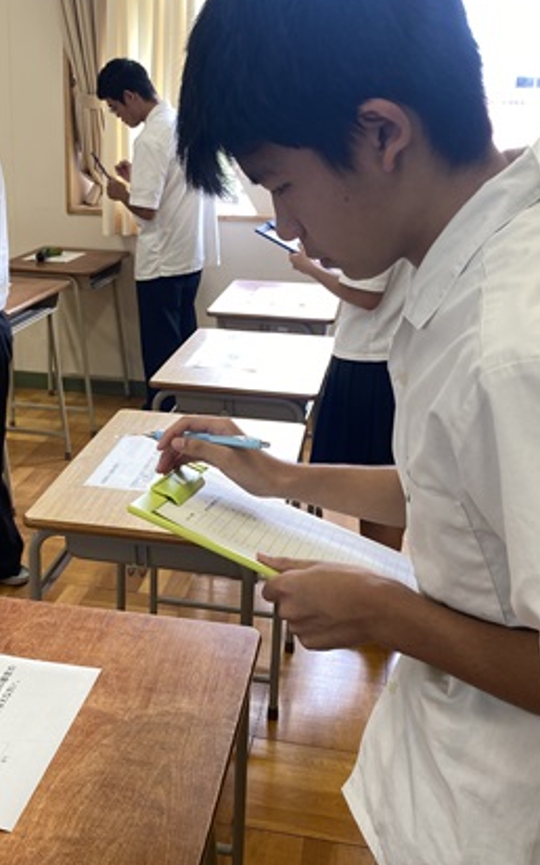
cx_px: 190
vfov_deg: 49.3
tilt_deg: -17.9
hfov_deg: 31.8
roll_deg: -1.8
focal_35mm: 40
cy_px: 408
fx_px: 942
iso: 32
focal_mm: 4.25
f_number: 1.8
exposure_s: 1/100
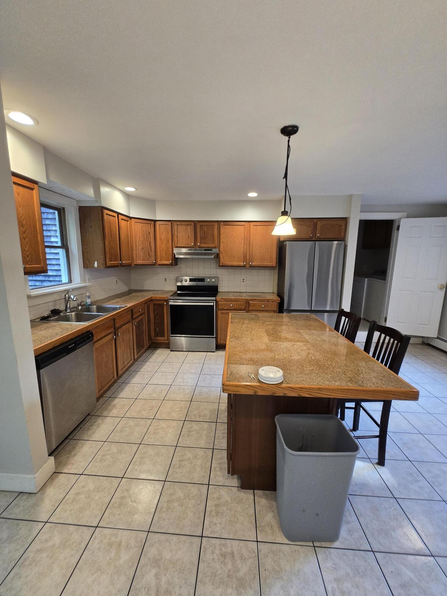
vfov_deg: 106.2
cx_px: 224
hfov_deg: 89.9
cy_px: 298
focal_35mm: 13
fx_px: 224
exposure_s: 1/60
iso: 160
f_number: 2.2
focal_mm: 1.7
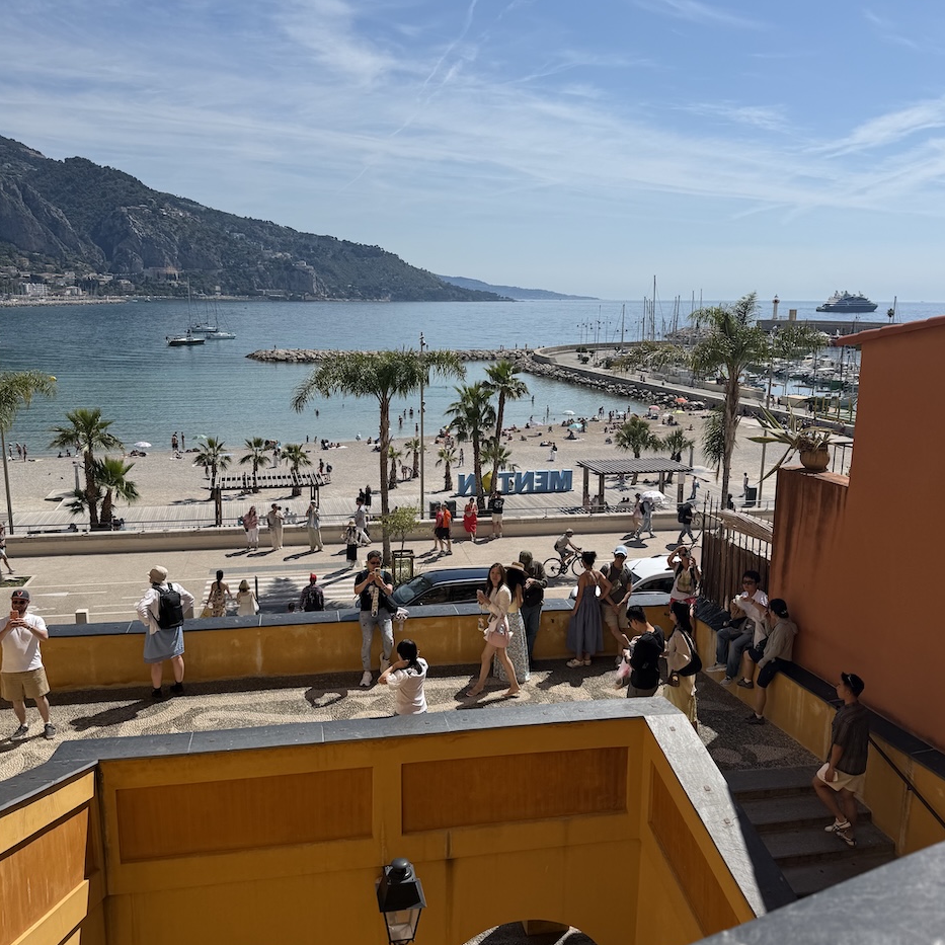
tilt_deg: -11.3
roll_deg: -1.3
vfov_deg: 55.6
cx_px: 475
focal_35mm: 29
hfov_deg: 55.6
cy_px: 483
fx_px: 896
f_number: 1.78
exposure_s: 1/9091
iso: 80
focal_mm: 6.76
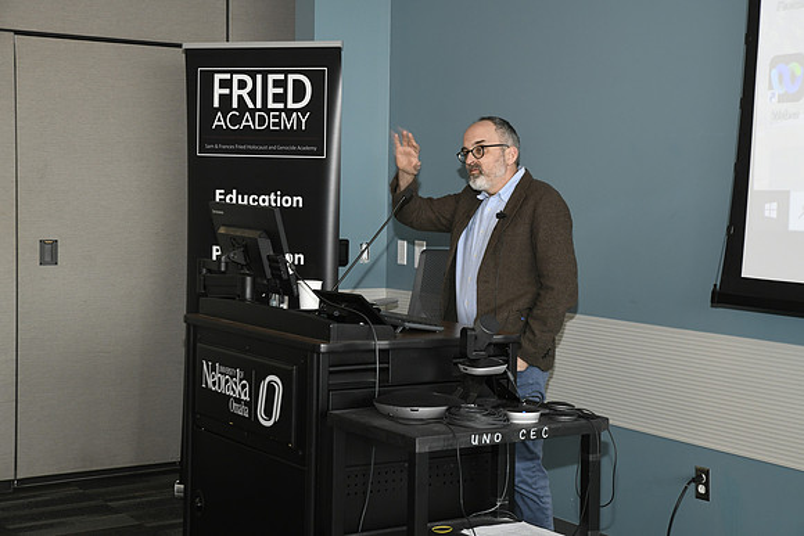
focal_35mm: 65
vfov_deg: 20.9
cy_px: 268
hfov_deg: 31.0
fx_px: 1452
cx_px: 402
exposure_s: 1/60
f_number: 8
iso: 1600
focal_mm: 65
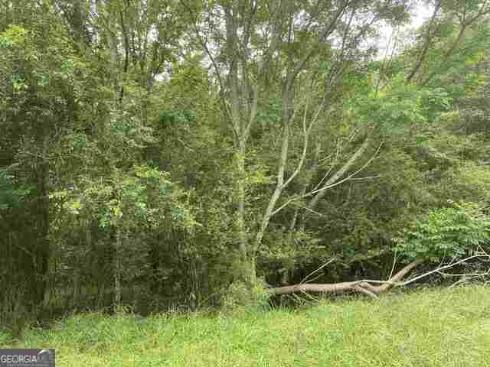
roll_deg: +2.2
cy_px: 184
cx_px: 245
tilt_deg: +1.0
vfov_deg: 53.1
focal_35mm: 26
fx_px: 368
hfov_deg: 67.3
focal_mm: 4.25
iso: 32
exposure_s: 1/152
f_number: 1.8
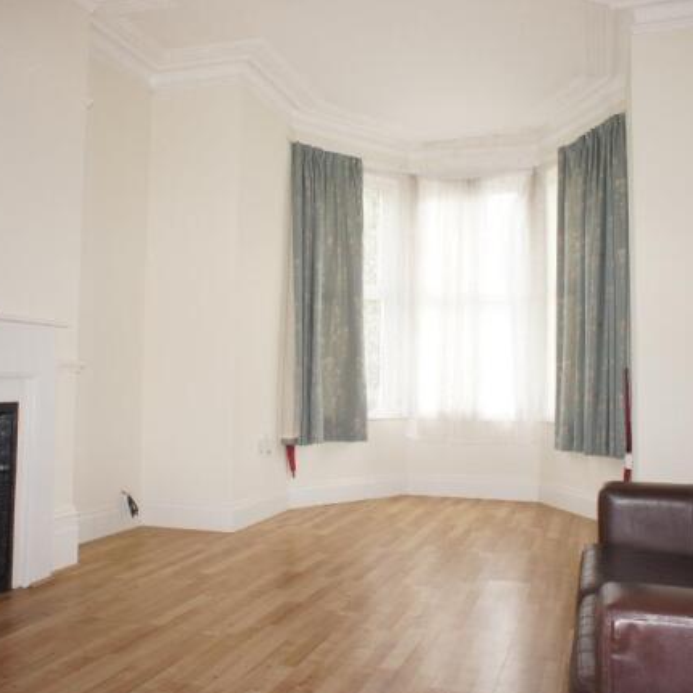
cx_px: 376
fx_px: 702
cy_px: 347
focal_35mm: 31
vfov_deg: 52.5
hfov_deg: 52.5
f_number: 2.8
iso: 200
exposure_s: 1/125
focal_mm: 16
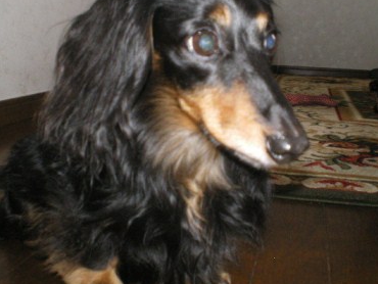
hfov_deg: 41.2
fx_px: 503
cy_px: 117
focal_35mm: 46
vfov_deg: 31.5
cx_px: 195
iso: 400
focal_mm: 6.3
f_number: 3.1
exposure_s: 1/30
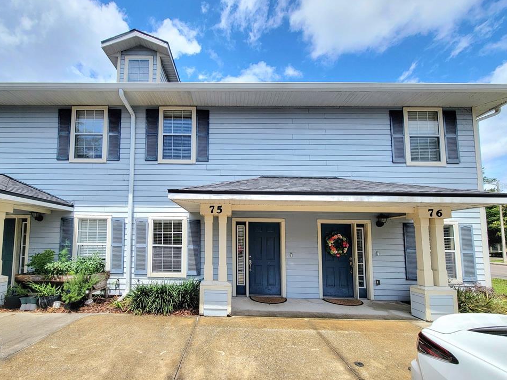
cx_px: 258
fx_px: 205
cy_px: 185
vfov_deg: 85.6
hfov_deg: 102.1
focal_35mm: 14
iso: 50
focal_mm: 2.2
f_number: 2.2
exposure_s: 1/2000
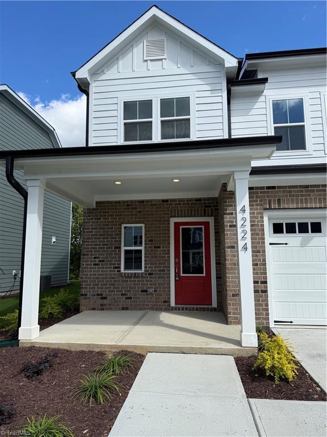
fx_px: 302
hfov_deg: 56.8
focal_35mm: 24
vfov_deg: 71.6
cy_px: 218
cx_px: 164
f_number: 1.78
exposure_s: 1/3584
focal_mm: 6.76
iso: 80
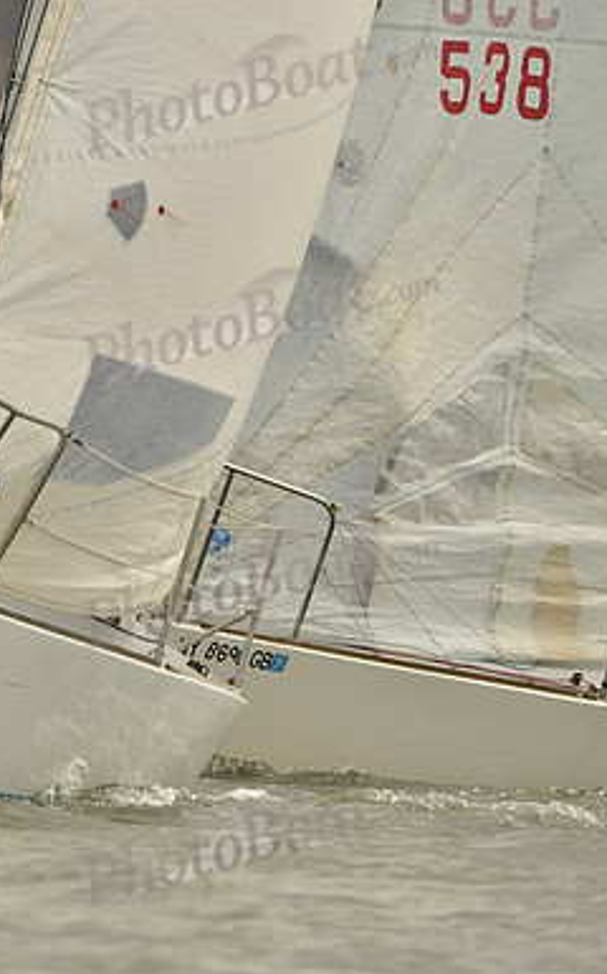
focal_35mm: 615
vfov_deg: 3.4
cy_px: 487
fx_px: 16309
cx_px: -46
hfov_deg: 2.1
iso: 400
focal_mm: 400
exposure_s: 1/1250
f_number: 8
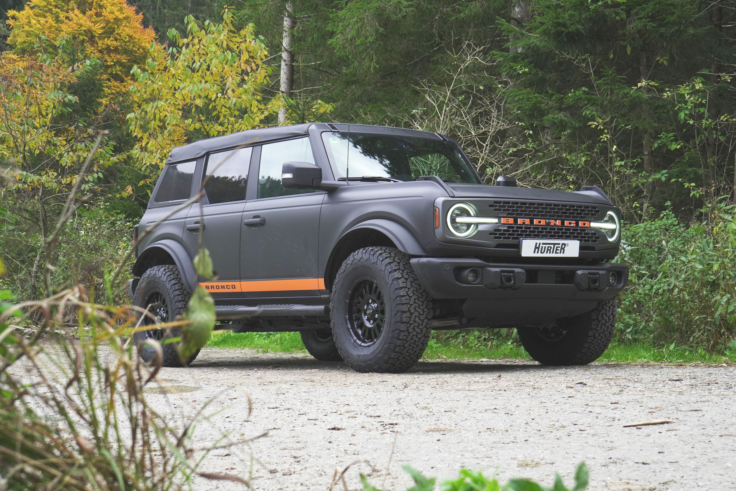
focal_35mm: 66
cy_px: 246
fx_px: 1349
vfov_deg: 20.6
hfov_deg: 30.5
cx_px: 368
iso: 640
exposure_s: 1/200
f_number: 9
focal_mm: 44
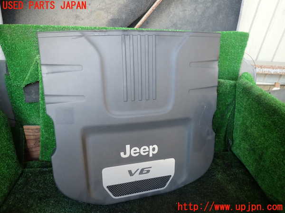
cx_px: 142
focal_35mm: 25
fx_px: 206
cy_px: 106
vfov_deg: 54.9
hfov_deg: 69.4
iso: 200
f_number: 2
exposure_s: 1/50
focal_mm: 4.5
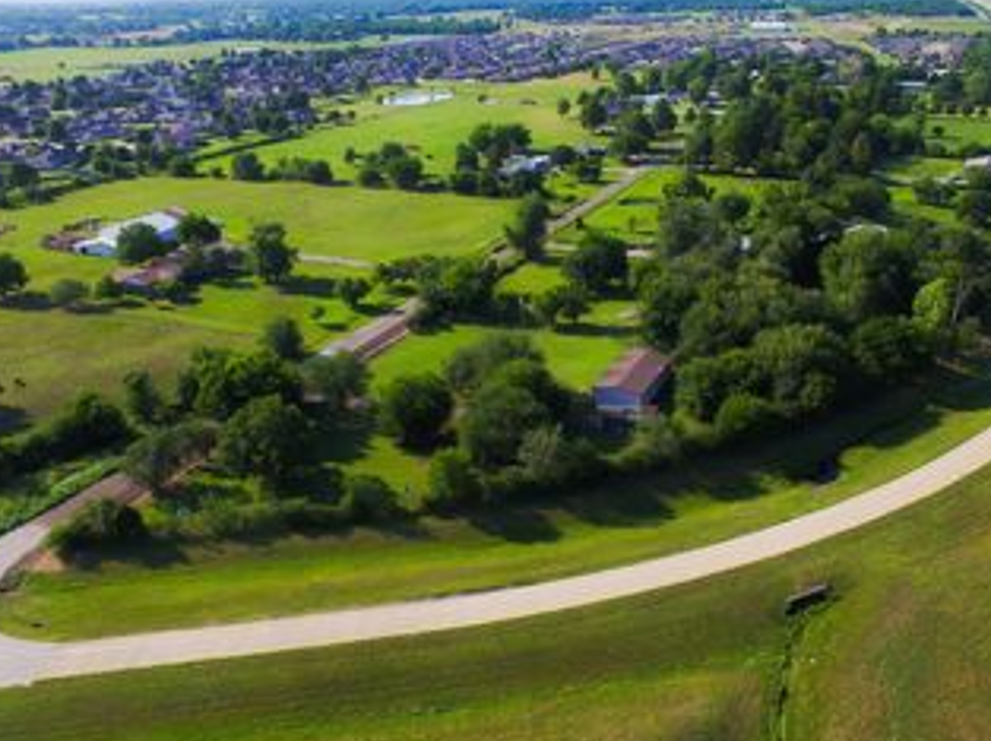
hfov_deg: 56.0
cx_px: 640
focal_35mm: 32
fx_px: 915
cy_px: 344
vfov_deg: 44.0
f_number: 2.8
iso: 100
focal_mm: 3.61
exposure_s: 1/120
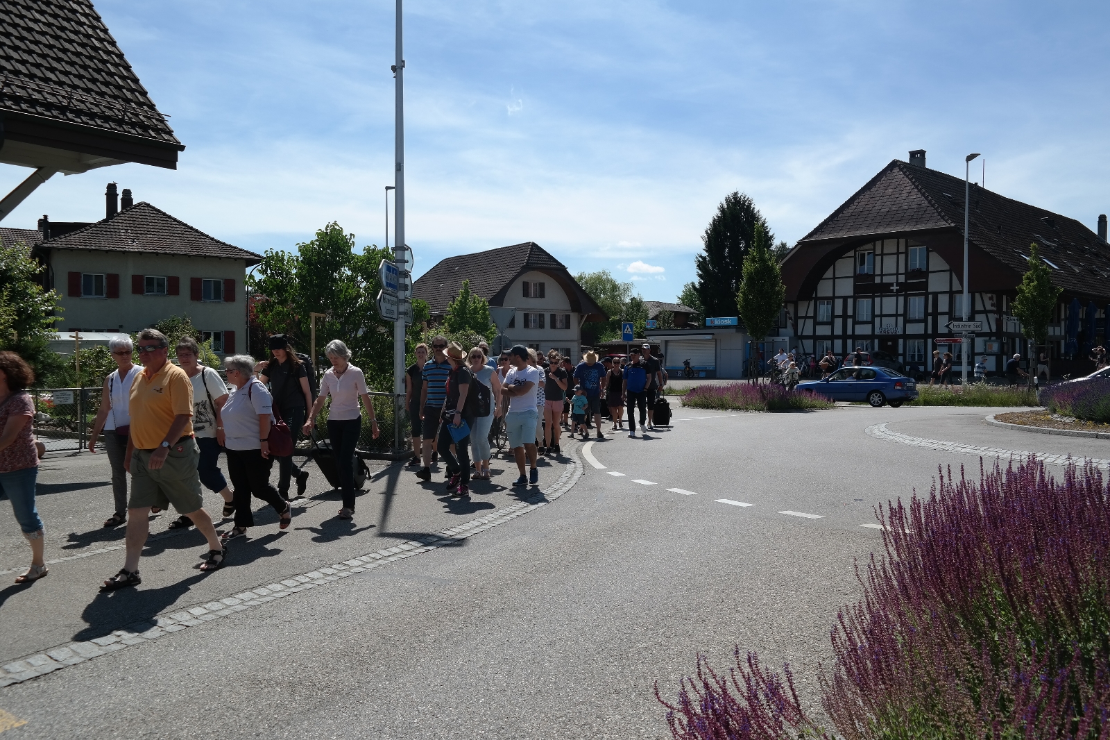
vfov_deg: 47.9
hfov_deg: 67.4
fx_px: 832
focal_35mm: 27
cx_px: 555
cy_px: 370
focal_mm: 18
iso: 100
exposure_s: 1/320
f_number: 7.1
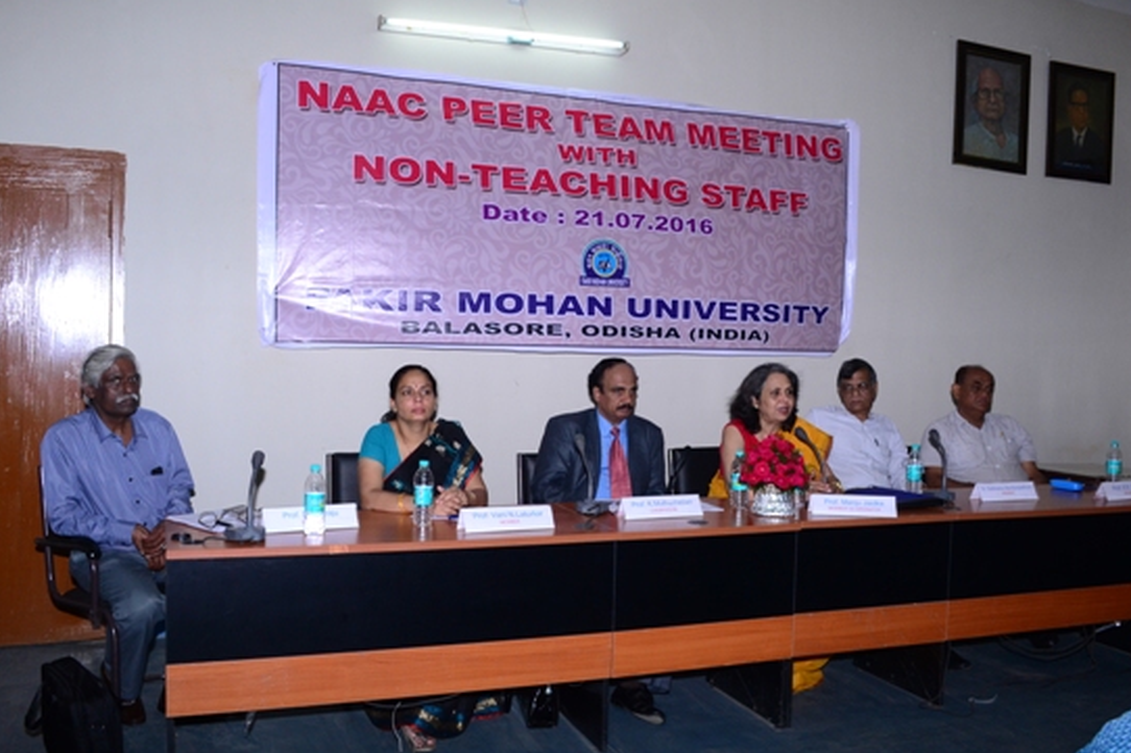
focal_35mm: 34
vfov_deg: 38.9
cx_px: 572
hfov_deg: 55.8
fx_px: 1068
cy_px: 369
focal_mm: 22
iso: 800
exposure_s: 1/125
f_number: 7.1
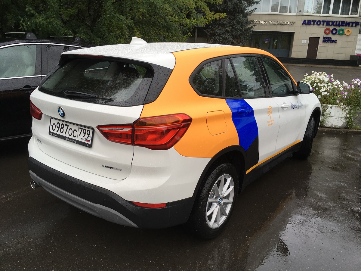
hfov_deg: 61.7
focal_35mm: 29
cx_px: 180
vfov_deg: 48.2
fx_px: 302
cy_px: 136
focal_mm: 4.15
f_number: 2.2
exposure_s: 1/100
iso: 25
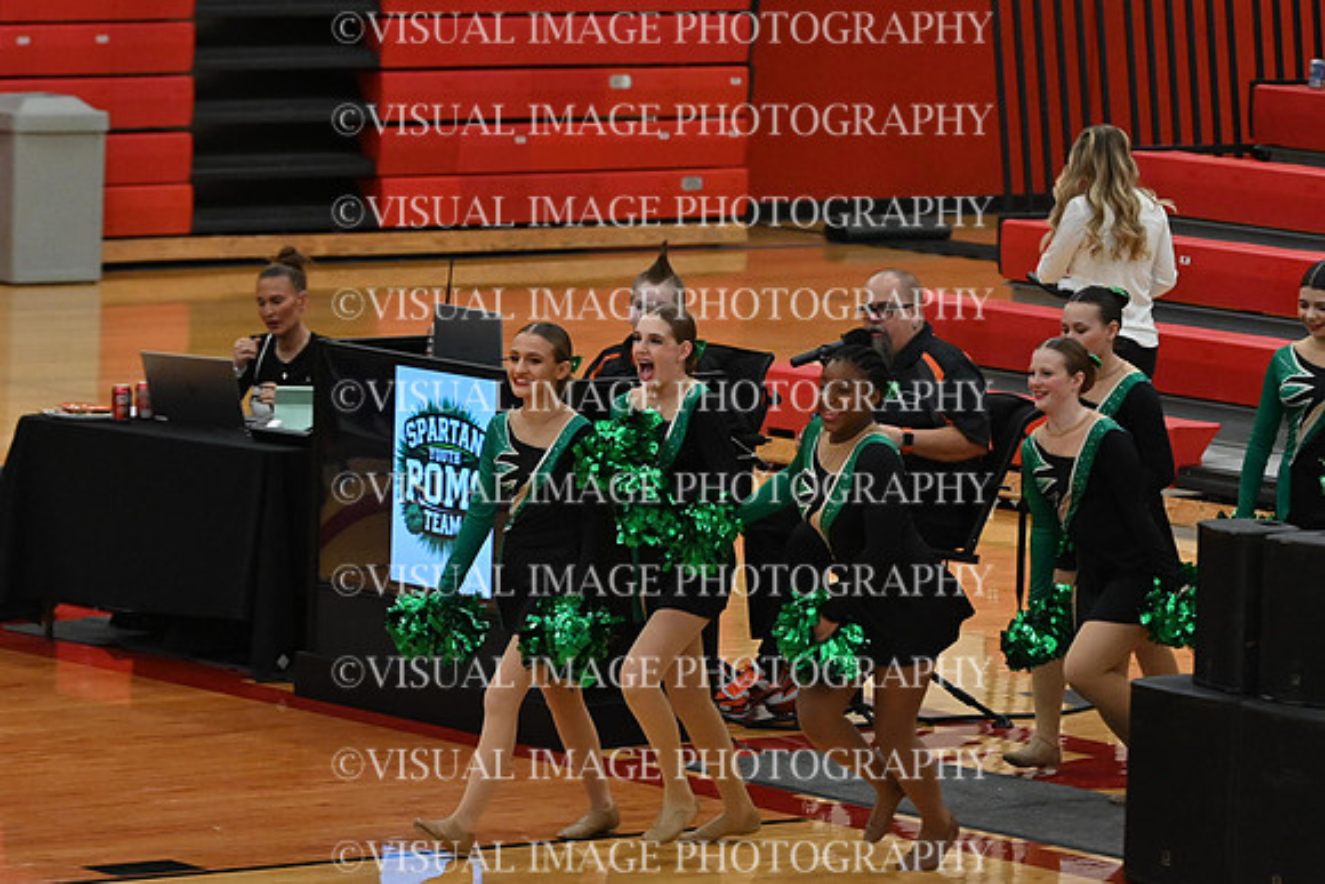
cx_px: 662
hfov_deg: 8.9
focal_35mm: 232
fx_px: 8540
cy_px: 442
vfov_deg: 5.9
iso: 6400
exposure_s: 1/400
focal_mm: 155
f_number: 4
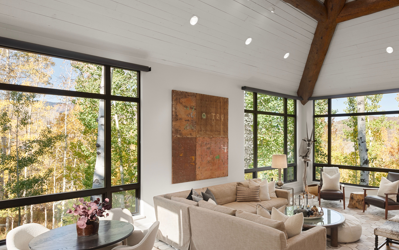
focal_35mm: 26
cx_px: 242
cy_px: 137
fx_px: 283
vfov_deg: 47.5
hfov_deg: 69.6
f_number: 7.1
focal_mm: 19
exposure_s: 1/8
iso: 320
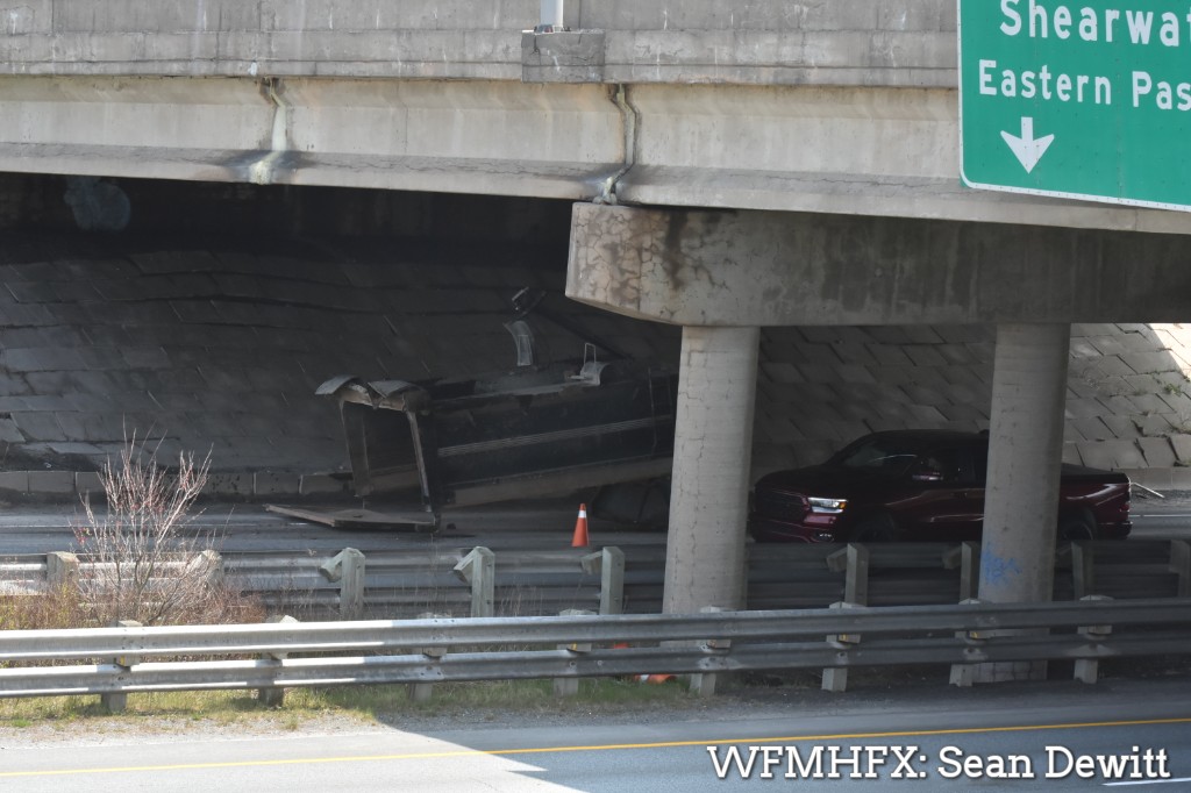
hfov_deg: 15.2
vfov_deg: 10.2
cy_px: 396
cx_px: 596
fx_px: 4465
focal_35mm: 135
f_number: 11
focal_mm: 90
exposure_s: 1/400
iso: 1000
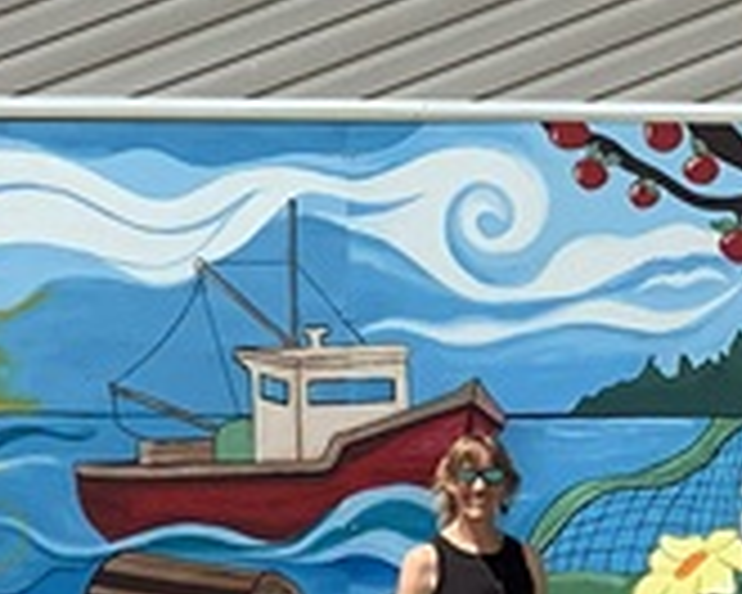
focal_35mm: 150
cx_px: 621
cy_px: 292
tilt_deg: +4.1
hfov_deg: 12.8
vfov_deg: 10.3
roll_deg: +0.6
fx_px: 3294
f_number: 2.4
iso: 25
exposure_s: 1/1199
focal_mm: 3.3
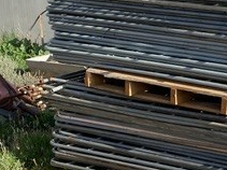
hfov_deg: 23.9
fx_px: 518
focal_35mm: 79
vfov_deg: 18.1
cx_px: 214
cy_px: 180
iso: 32
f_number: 1.8
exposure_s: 1/1504
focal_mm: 4.25
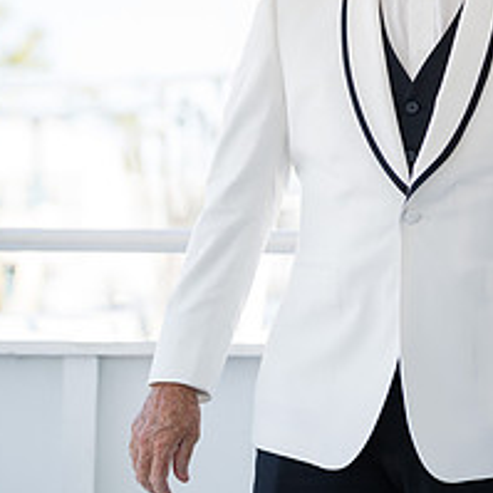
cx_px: 424
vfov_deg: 13.9
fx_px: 1998
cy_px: 51
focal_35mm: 124
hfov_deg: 14.0
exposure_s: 1/1250
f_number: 1.2
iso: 100
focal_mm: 50
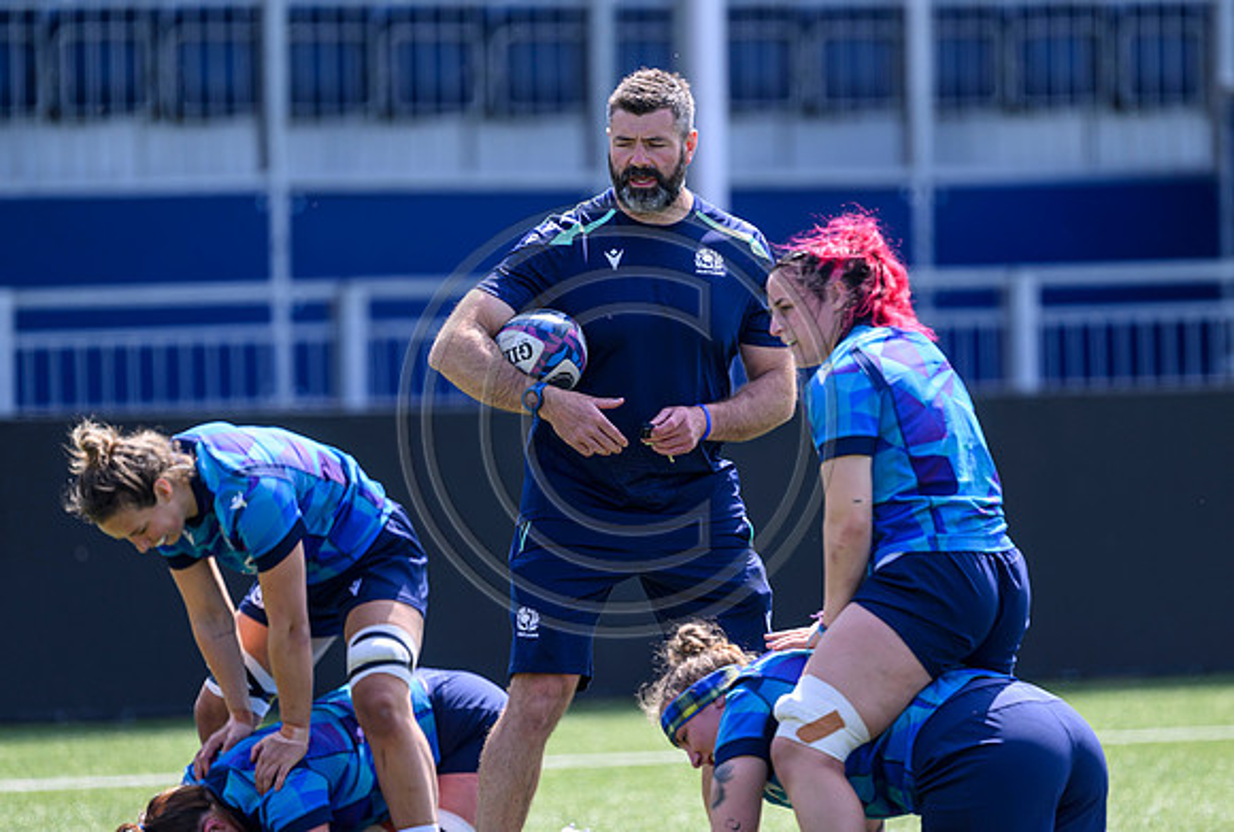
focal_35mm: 483
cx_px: 677
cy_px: 446
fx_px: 16604
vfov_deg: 2.9
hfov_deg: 4.3
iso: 160
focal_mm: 400
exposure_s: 1/1000
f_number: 2.8
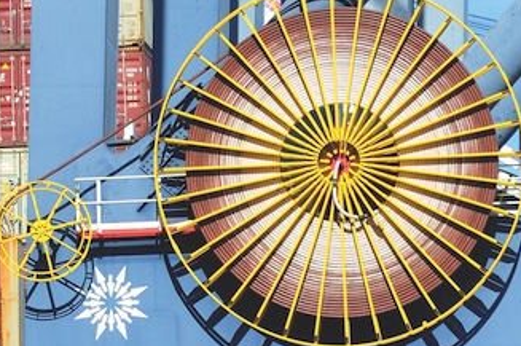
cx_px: -378
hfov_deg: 4.0
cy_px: -261
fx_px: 7327
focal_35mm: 507
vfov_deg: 2.7
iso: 400
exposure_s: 1/2000
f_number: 5.6
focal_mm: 92
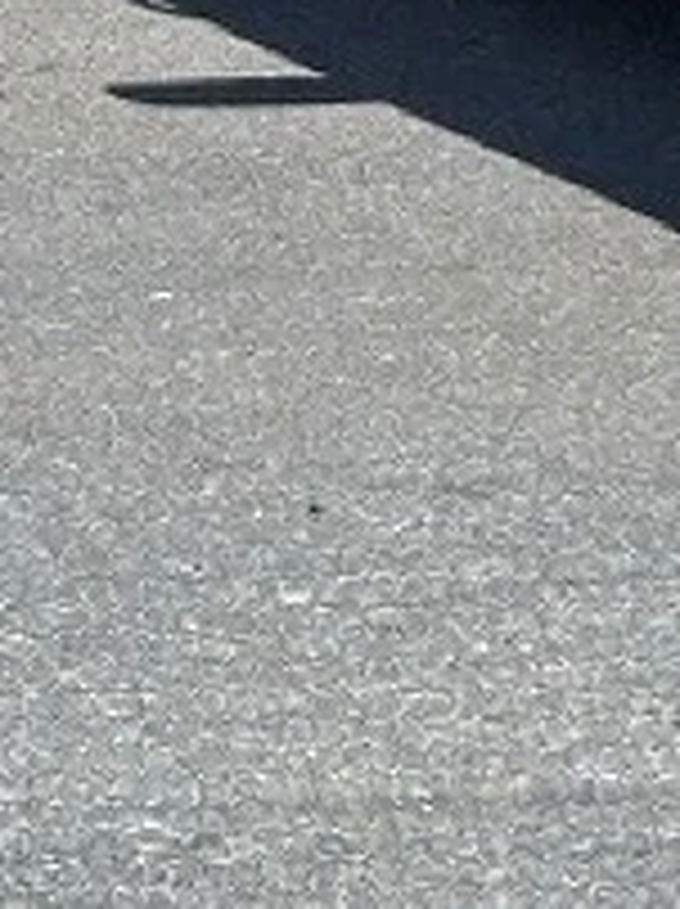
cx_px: 1486
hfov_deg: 5.0
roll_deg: +1.7
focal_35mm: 291
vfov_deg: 6.3
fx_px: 7638
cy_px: -1674
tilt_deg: +0.3
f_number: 1.78
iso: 100
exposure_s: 1/3058
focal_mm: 6.76
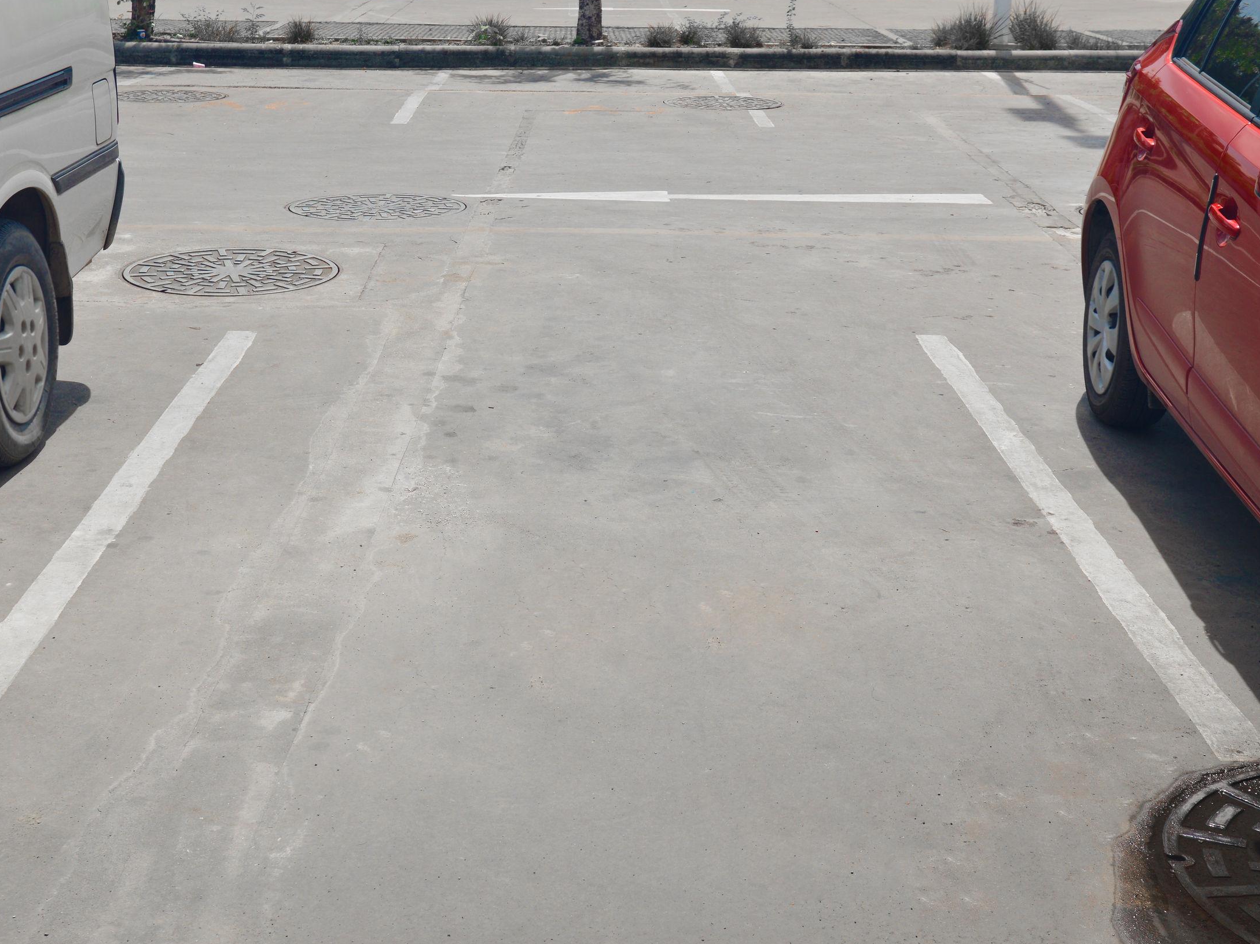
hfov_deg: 37.1
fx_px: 1876
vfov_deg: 28.3
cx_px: 595
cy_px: 467
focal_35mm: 52
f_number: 8
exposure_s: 1/400
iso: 100
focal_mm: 31
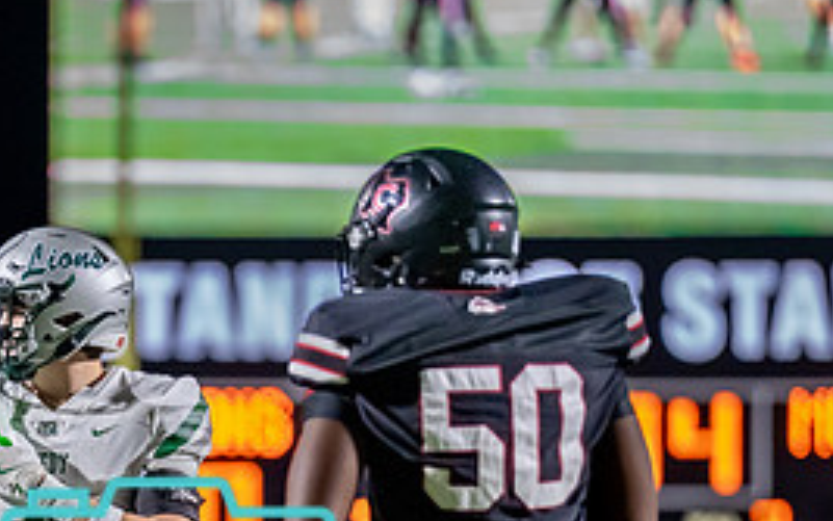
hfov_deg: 3.3
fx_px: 14396
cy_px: 597
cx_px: 67
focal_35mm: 634
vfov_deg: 2.1
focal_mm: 200
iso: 4000
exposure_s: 1/1000
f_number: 2.8
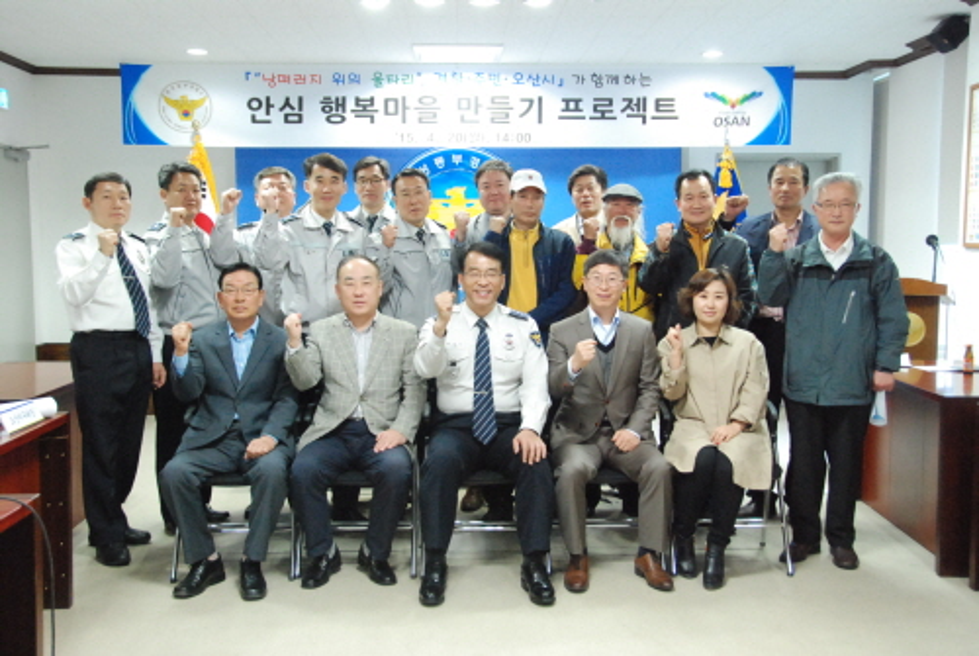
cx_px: 490
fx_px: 1062
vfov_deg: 34.3
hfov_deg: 49.5
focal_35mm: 39
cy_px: 328
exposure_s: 1/80
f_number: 4.5
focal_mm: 26
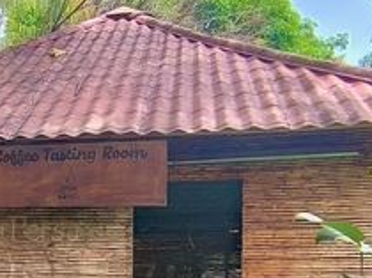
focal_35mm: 61
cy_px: 273
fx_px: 655
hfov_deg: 28.8
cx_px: -34
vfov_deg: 23.1
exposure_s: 1/149
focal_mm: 1.65
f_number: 2.2
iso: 50
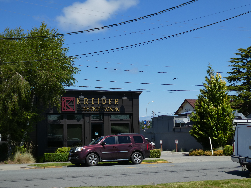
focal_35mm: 57
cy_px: 94
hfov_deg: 33.8
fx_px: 413
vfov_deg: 25.7
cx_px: 126
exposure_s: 1/640
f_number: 4.2
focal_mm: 10.3
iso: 80
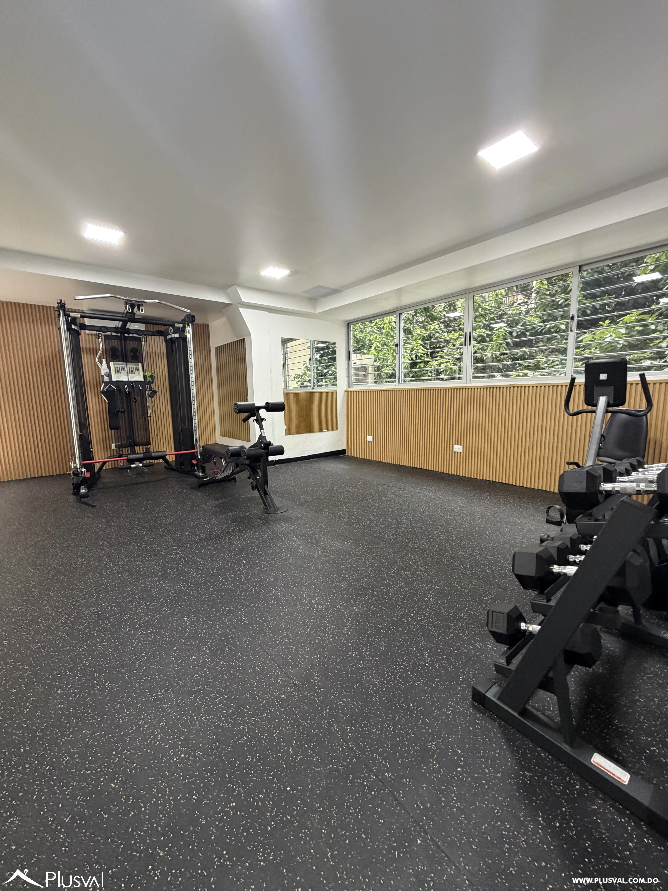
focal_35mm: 14
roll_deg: +1.7
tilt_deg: -7.2
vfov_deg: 102.1
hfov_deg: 85.7
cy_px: 446
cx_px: 334
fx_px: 360
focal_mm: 2.22
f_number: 2.2
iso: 400
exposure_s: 1/60
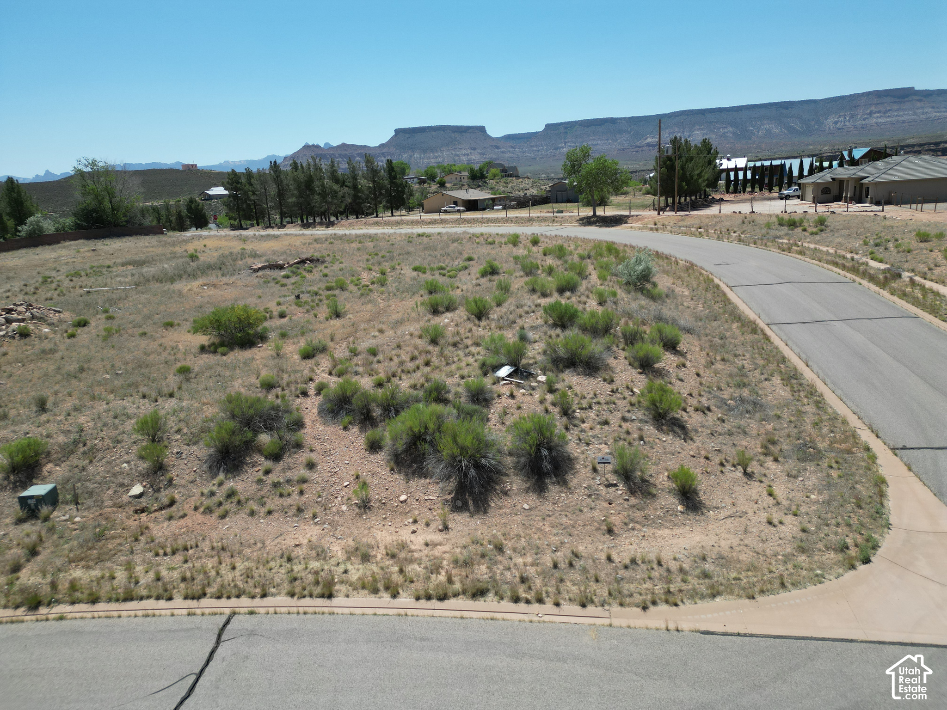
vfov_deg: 56.8
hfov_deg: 71.6
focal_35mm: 24
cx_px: 474
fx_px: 657
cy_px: 355
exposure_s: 1/3000
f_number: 1.7
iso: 110
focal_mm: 6.72
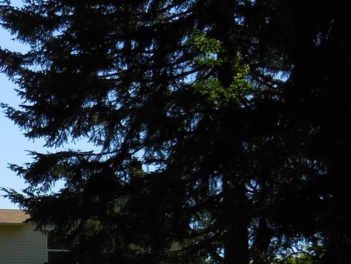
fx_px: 1247
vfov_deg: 11.9
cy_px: 251
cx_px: -53
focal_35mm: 123
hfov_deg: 15.5
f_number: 4.2
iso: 125
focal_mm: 8.1
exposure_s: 1/640
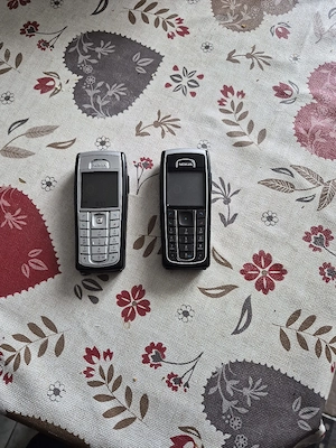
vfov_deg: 73.9
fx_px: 298
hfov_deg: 58.9
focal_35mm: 23
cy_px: 224
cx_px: 168
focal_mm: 5.4
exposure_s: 1/100
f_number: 1.8
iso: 500
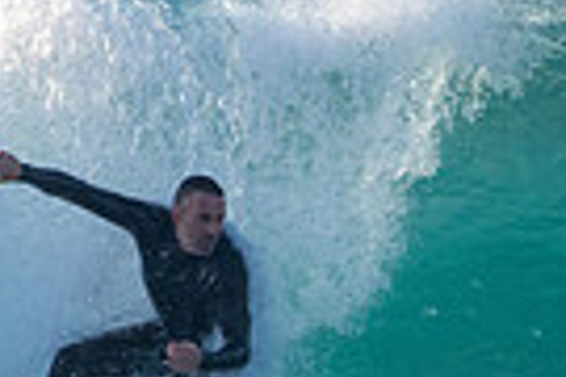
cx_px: 398
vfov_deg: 0.4
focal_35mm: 3225
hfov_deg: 0.6
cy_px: 505
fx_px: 50700
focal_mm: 500
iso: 720
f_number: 5.6
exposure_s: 1/2000
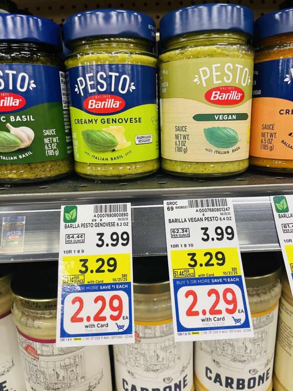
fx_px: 293
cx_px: 146
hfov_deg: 53.1
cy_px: 196
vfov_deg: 67.3
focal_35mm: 26
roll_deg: +2.1
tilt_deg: -15.7
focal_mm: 4.2
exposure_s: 1/60
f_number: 1.6
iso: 80
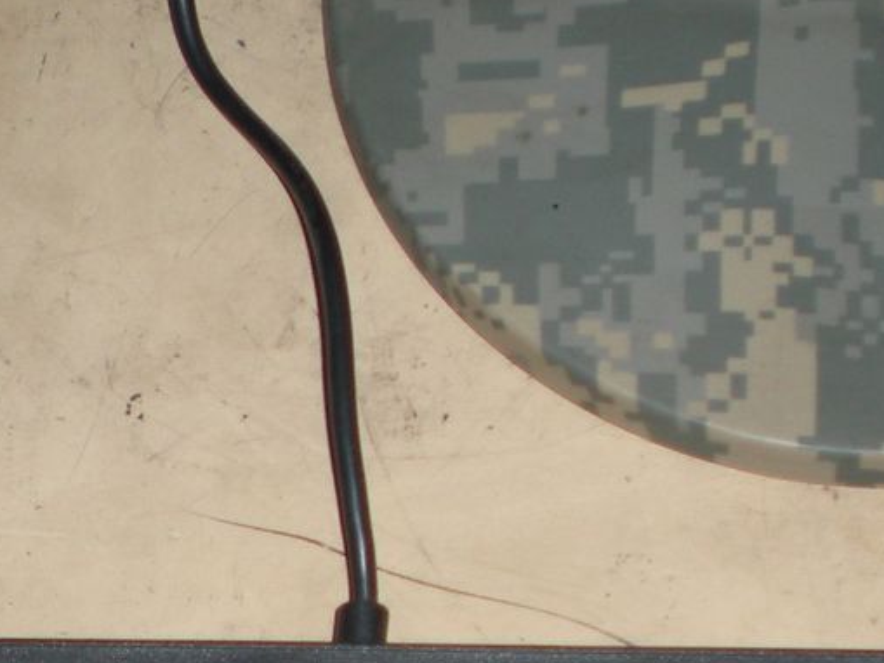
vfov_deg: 11.6
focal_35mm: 126
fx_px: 3218
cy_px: 748
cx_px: 426
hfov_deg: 15.6
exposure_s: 1/60
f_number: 3.1
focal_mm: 6.3
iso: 64
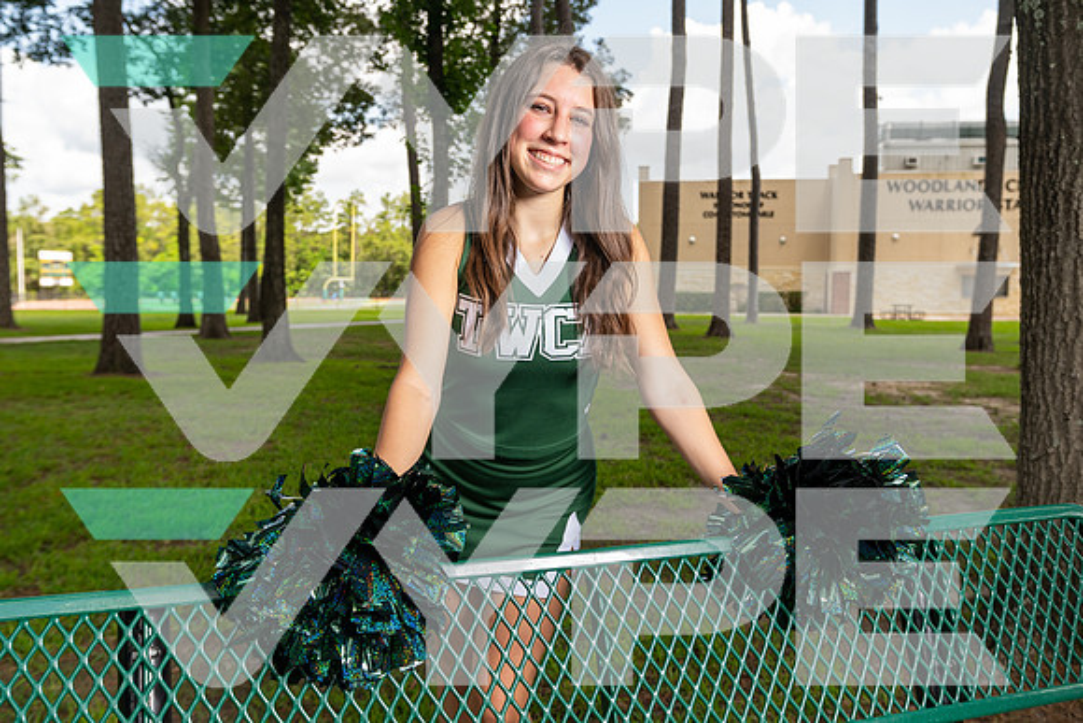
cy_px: 362
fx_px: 933
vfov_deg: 42.3
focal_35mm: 31
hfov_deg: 60.3
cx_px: 542
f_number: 5
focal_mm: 31
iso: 200
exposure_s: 1/250
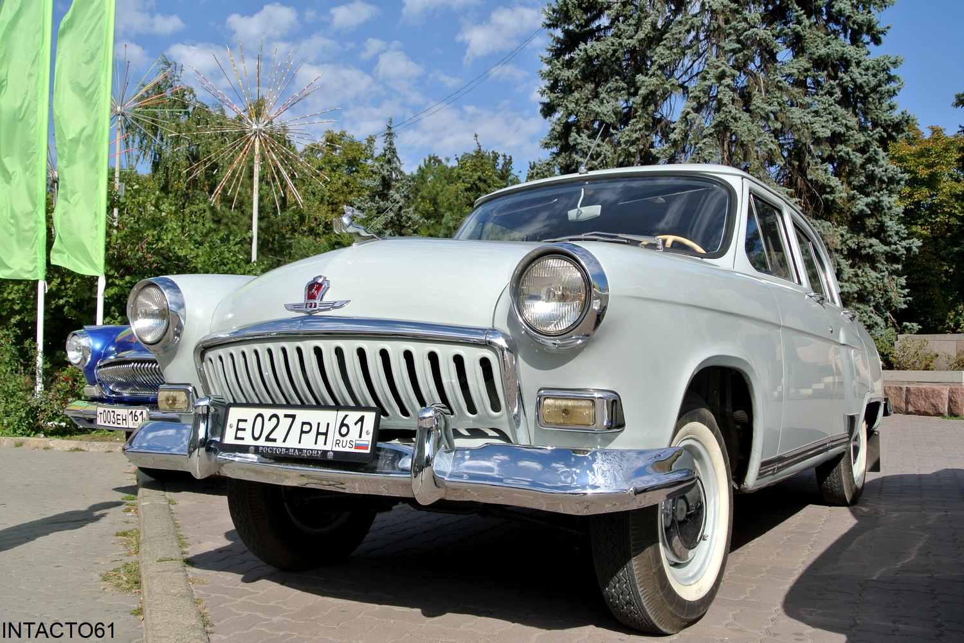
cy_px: 322
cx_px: 482
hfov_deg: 55.8
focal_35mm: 34
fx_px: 911
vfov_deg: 38.9
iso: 100
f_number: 5.6
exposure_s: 1/500
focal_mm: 12.7
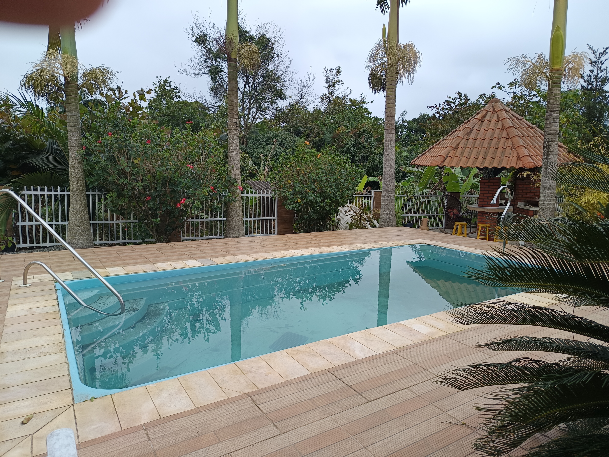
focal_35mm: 24
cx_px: 304
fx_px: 422
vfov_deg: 56.8
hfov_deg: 71.6
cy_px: 228
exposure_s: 1/125
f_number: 1.7
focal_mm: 5.31
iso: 50
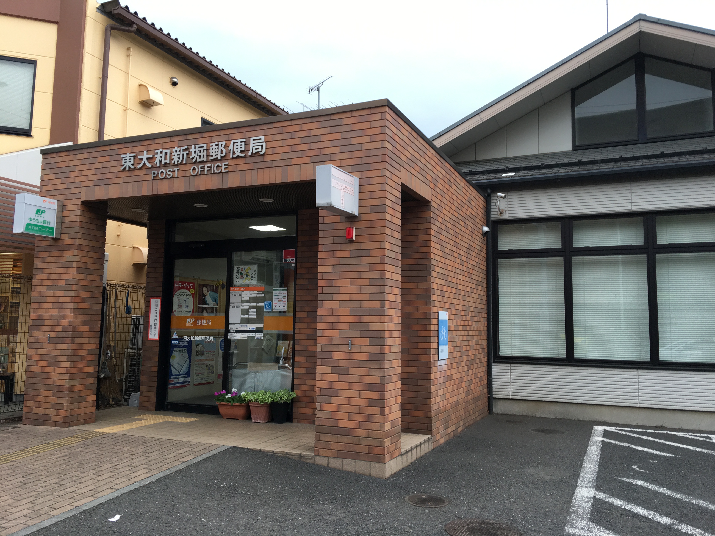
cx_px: 358
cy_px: 268
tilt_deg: +5.1
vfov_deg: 48.2
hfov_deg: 61.7
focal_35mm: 29
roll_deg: -0.8
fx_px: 599
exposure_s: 1/120
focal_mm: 4.15
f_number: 2.2
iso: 40
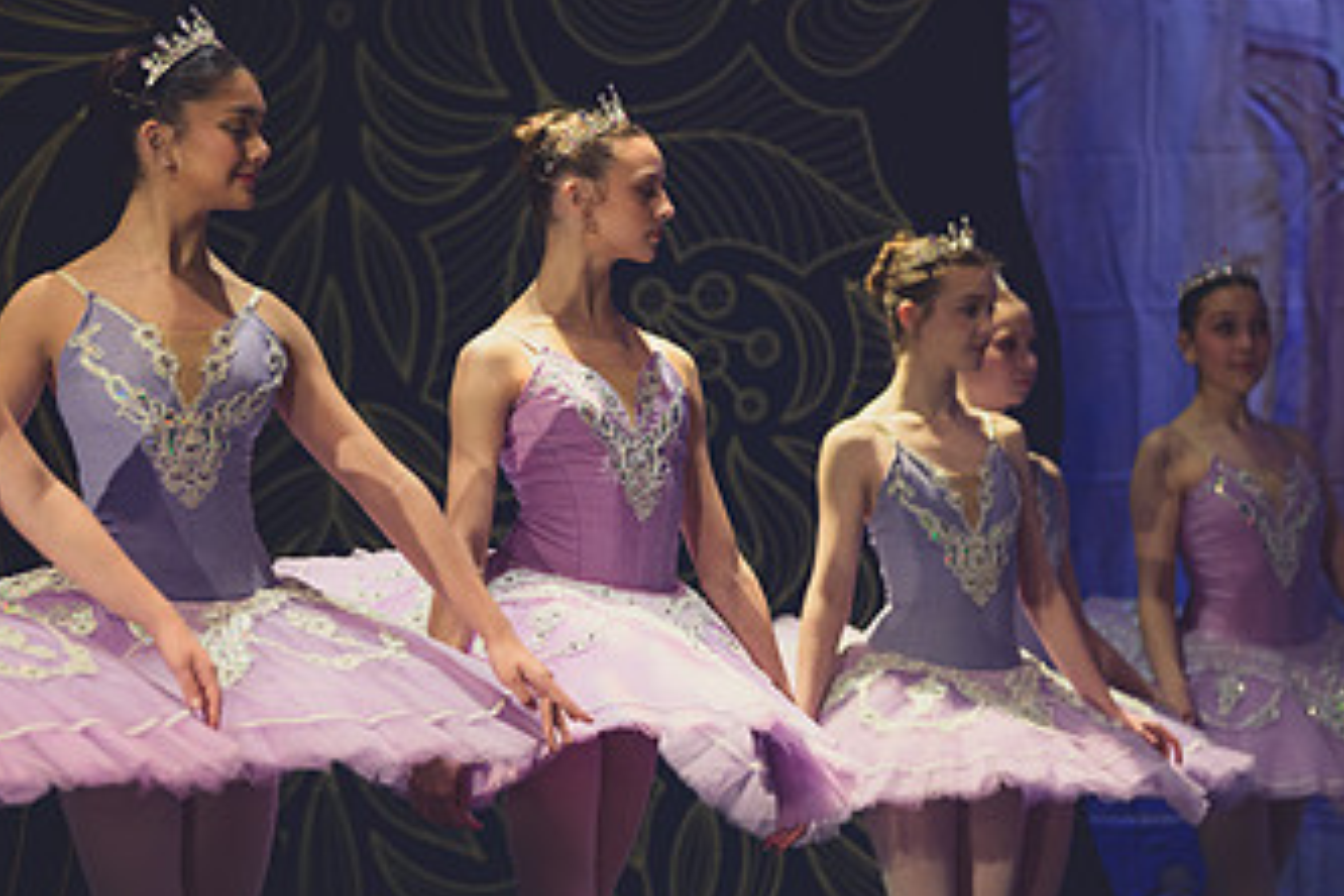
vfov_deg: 6.6
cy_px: 571
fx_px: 7802
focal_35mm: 209
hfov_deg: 9.8
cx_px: 496
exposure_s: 1/320
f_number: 2.8
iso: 1400
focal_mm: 120
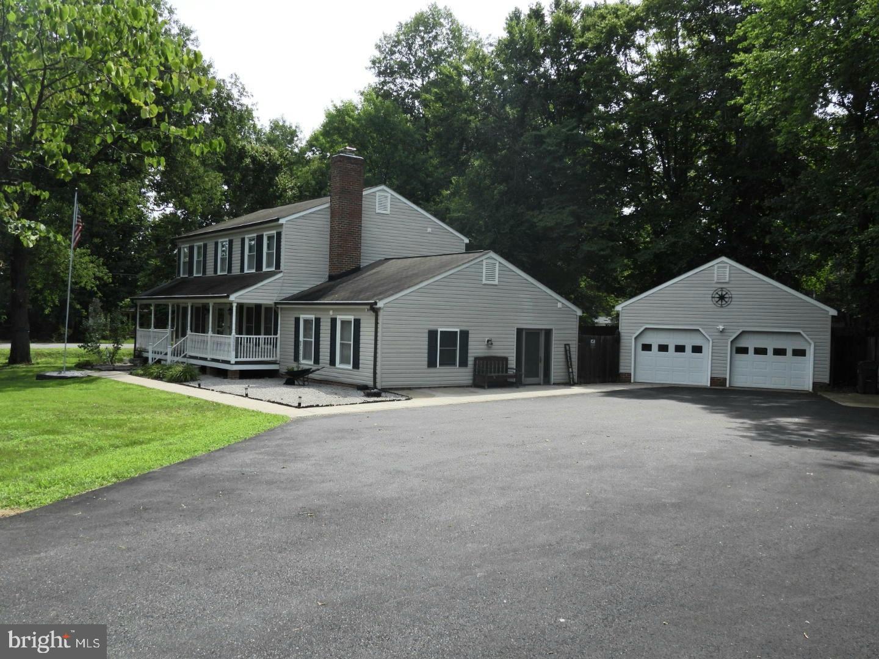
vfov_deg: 42.9
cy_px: 330
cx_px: 440
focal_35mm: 33
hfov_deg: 55.4
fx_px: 838
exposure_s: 1/1250
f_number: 3.2
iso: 100
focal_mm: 5.9
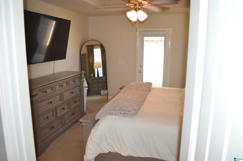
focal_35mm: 27
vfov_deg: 47.8
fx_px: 182
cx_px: 122
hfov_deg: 67.4
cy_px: 80
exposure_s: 1/60
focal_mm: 18
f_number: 3.5
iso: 400
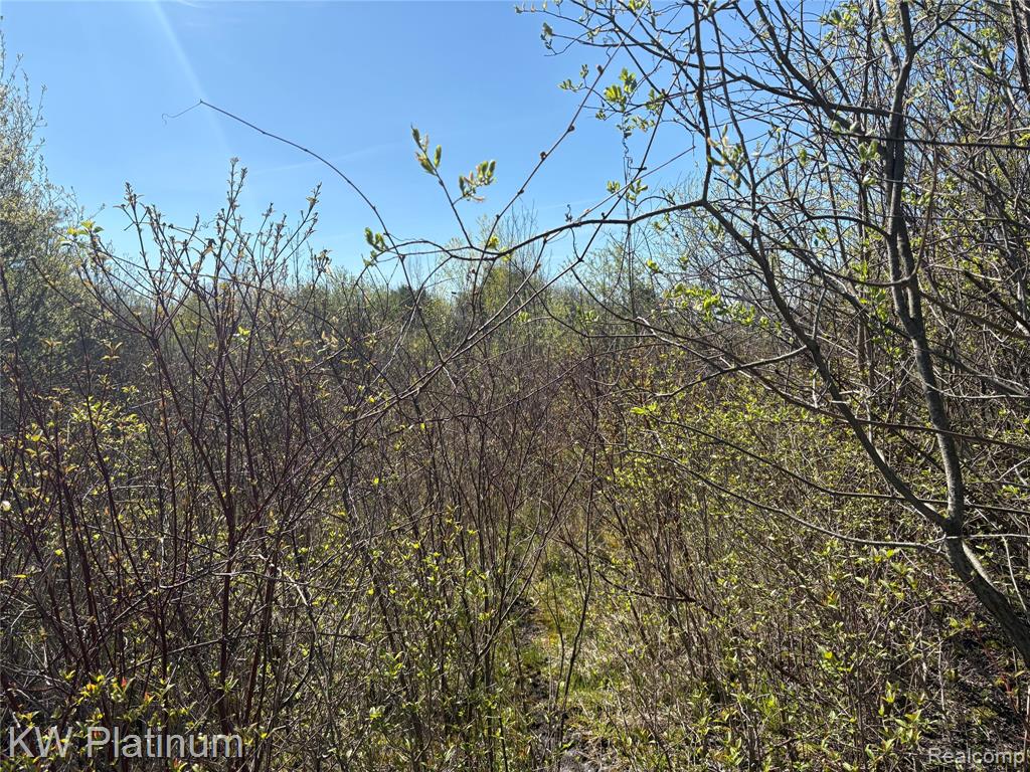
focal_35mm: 26
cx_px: 515
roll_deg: +1.1
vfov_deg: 53.1
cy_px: 386
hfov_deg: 67.3
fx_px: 774
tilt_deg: -0.1
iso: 50
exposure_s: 1/3448
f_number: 1.6
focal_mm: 5.96
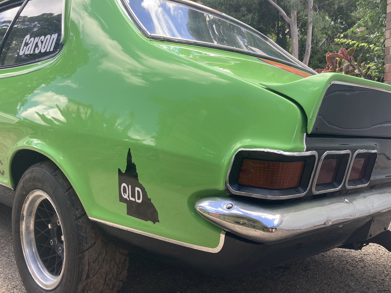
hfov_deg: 52.6
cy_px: 142
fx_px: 395
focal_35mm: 35
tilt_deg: -7.7
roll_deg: -0.2
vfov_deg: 40.7
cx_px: 212
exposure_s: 1/277
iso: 20
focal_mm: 3.99
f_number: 1.8
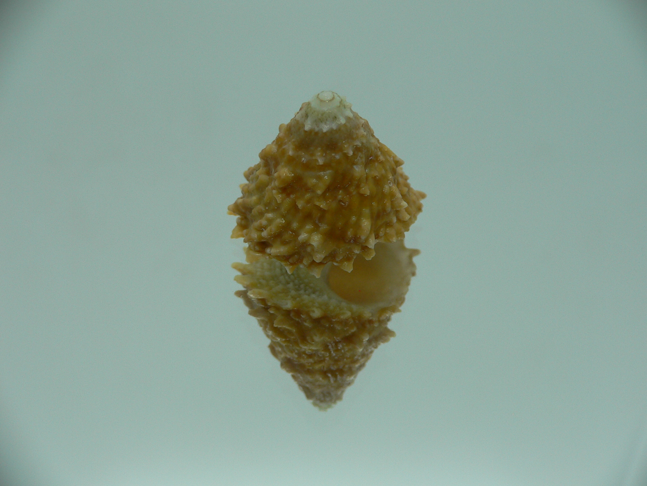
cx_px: 324
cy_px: 243
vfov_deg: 40.7
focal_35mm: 35
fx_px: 654
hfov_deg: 52.6
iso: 80
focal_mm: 4.6
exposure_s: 1/60
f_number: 2.8
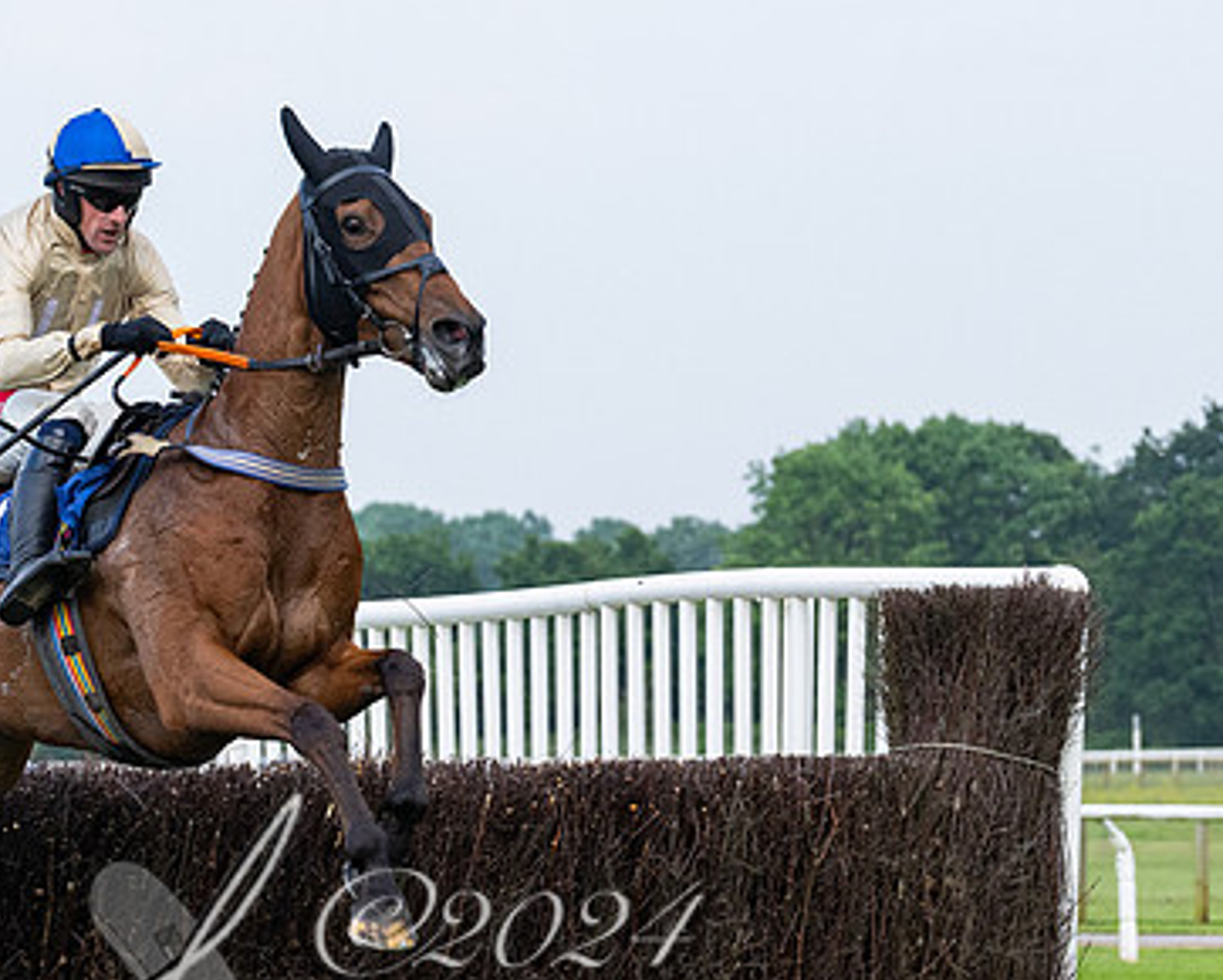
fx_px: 7171
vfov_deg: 7.8
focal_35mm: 198
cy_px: 616
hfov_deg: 9.7
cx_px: 249
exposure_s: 1/2000
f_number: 4
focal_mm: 70
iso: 800
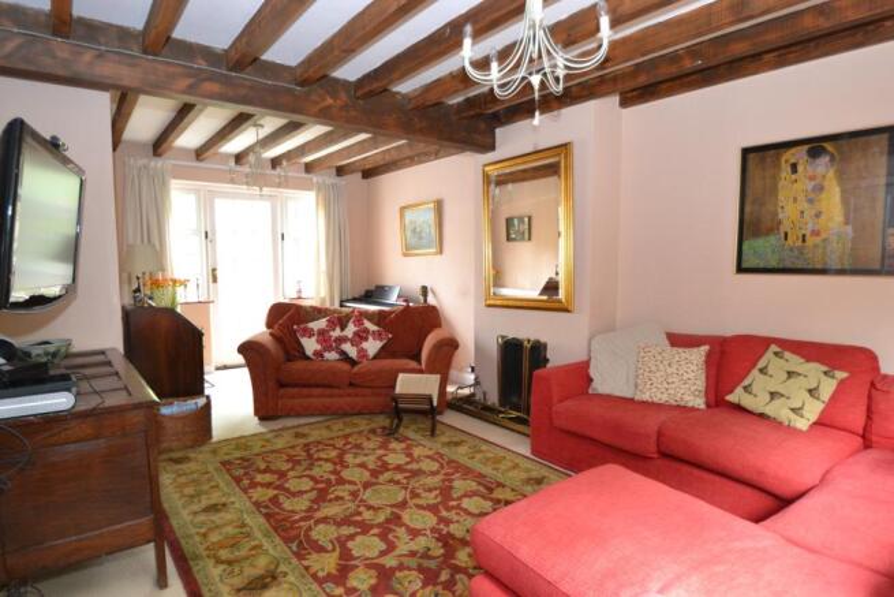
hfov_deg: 85.4
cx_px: 447
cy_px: 298
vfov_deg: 63.2
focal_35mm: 20
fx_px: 484
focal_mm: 13
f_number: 3.8
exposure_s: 1/60
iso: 1400
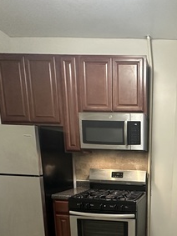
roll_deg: -2.3
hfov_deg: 39.1
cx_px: 167
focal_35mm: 33
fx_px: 225
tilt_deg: -13.5
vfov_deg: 50.1
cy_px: 206
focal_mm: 2.22
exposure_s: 1/60
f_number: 2.2
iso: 320
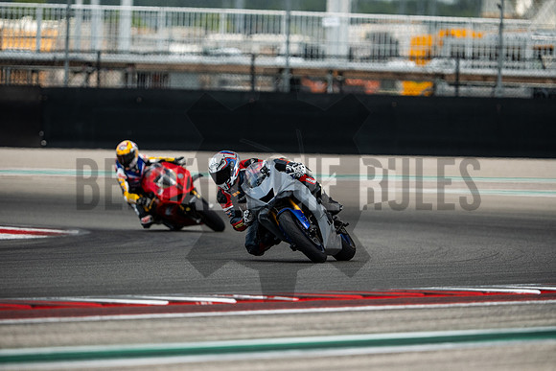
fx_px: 6488
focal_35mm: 420
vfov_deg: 3.3
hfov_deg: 4.9
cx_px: 278
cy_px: 186
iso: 500
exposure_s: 1/2500
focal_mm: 280
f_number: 2.8
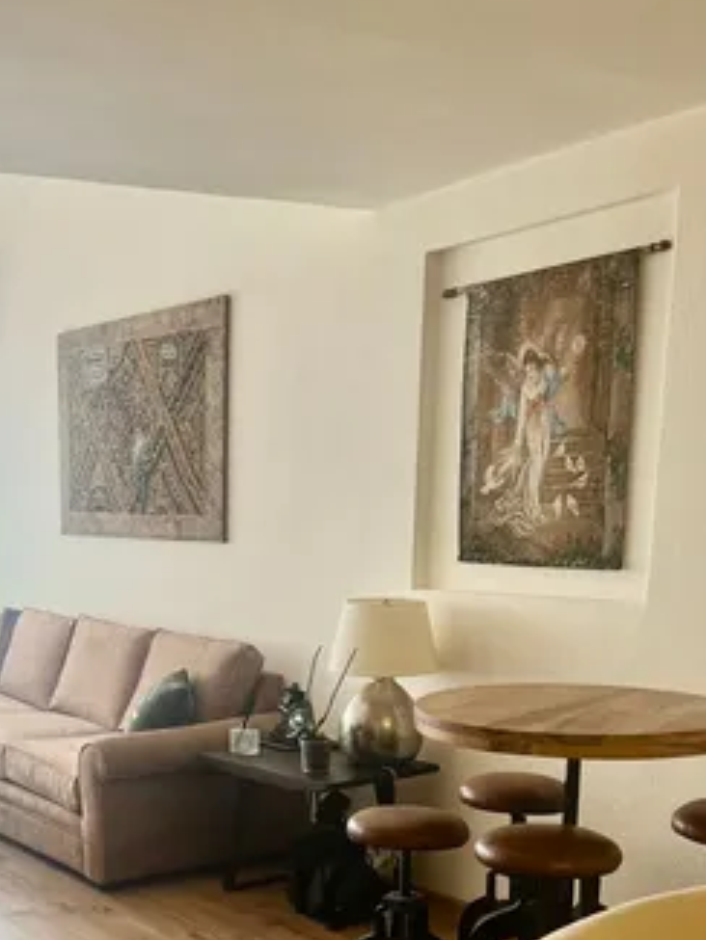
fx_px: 1304
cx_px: 72
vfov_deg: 37.9
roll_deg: +0.4
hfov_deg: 29.1
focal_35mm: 48
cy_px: 775
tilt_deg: -9.6
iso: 64
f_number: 1.5
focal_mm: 5.7
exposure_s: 1/120
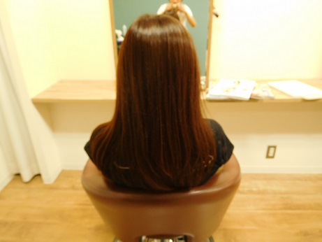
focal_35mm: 25
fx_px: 233
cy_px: 121
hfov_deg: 69.4
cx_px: 161
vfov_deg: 54.9
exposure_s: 1/30
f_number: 3.4
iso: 400
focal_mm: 4.5
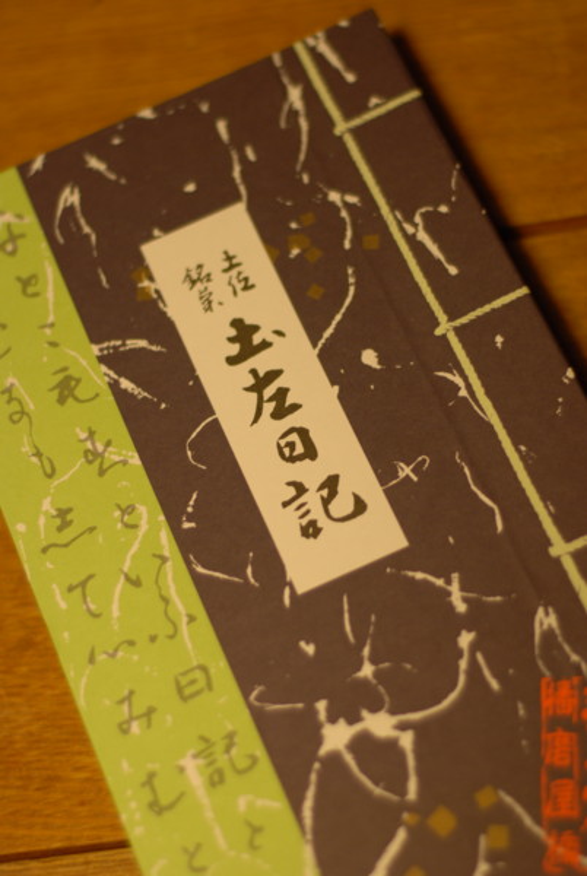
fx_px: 1828
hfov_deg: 18.2
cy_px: 438
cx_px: 294
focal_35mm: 75
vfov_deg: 27.0
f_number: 2.2
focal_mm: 50
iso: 220
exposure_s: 1/30
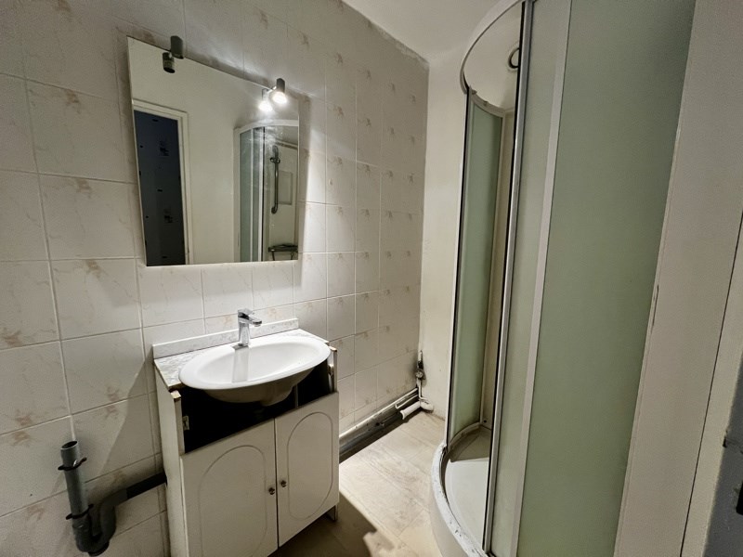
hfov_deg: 106.2
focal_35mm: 13
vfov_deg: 89.9
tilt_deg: -6.0
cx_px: 372
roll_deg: +0.9
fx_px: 279
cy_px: 278
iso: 250
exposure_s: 1/50
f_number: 1.8
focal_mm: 1.57
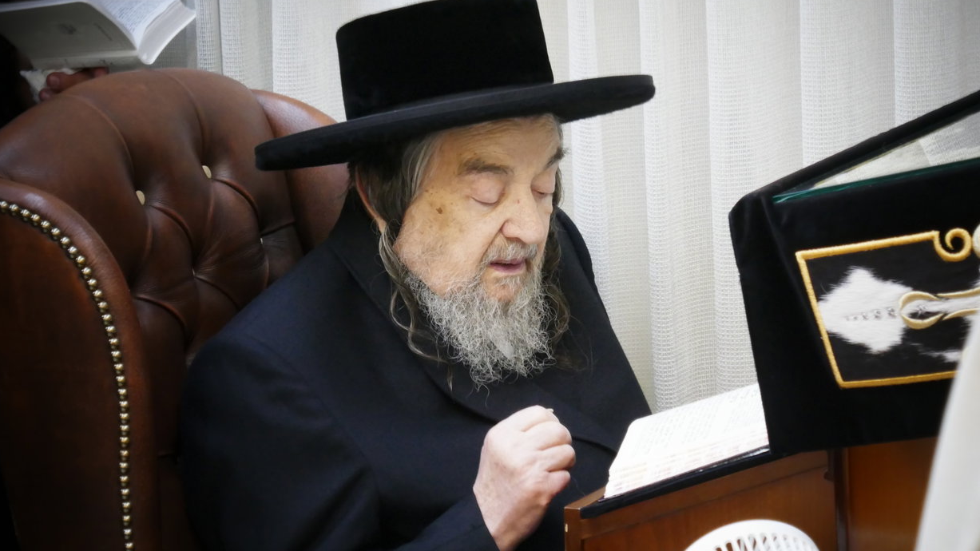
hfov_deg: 11.7
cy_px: 310
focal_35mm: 184
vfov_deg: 6.6
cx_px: 530
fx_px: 4781
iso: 1600
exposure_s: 1/60
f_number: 5.8
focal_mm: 56
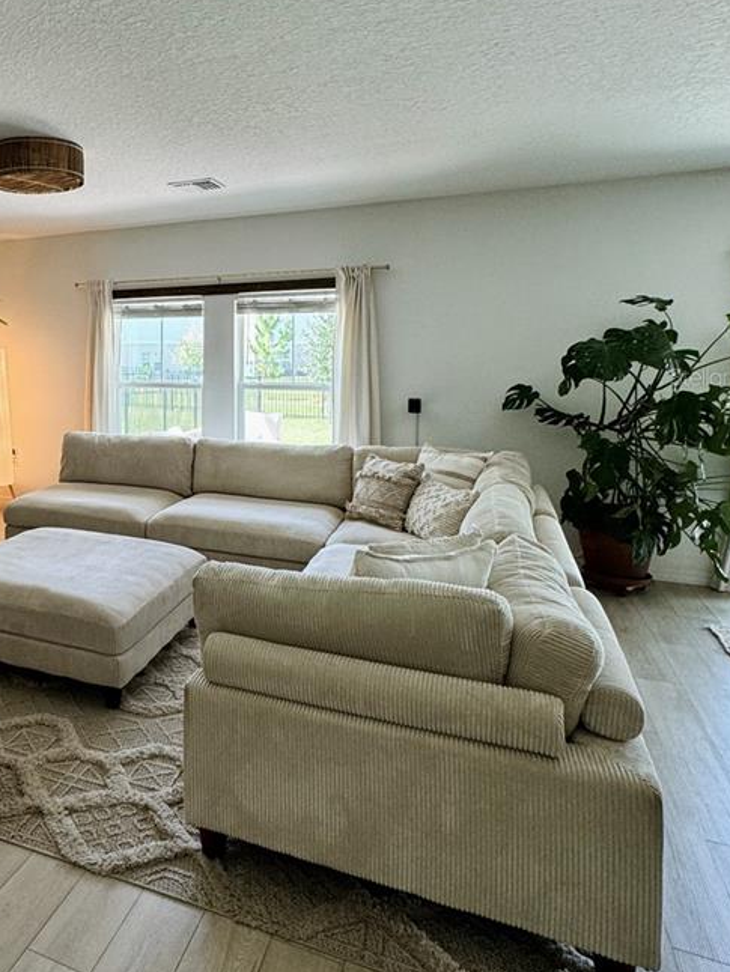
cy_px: 376
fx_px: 731
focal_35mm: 26
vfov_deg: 66.5
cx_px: 99
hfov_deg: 48.5
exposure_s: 1/99
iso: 160
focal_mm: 2.22
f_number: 2.2
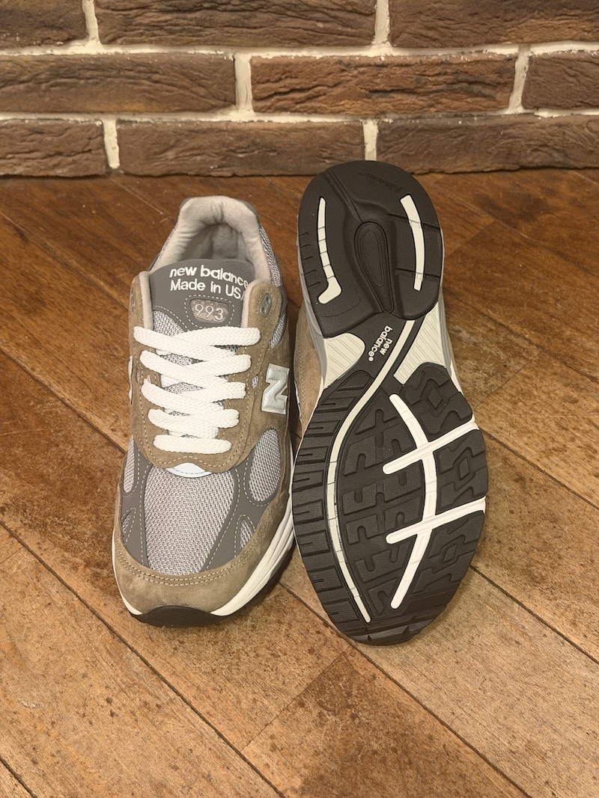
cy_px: 399
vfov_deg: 39.7
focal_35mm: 48
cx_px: 300
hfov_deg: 30.3
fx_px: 1108
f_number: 1.78
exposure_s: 1/30
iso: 500
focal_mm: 6.76
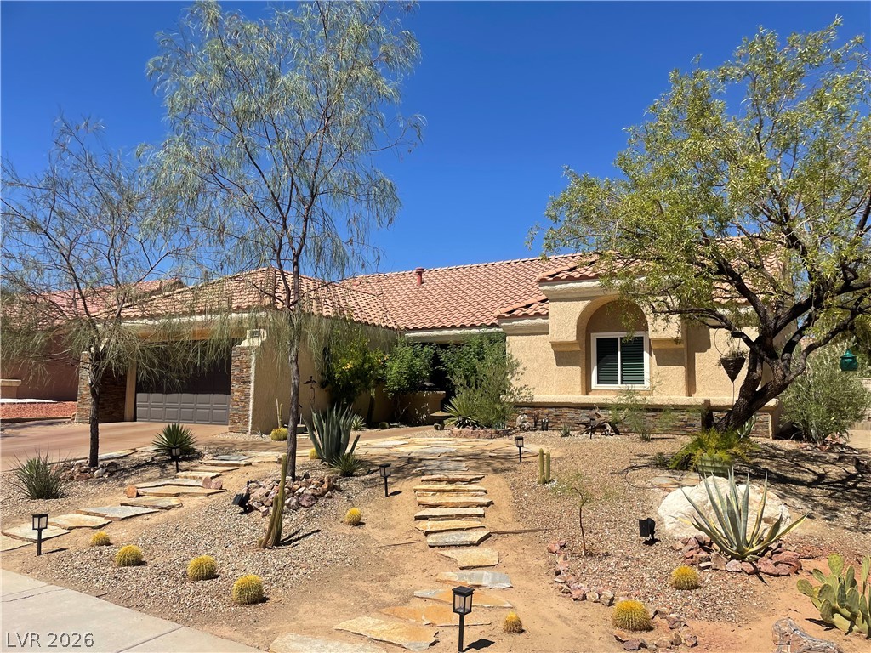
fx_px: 654
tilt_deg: +6.2
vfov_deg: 53.1
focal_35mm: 26
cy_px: 326
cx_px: 436
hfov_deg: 67.3
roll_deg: +0.0
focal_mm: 4.2
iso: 32
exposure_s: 1/4831
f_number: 1.6
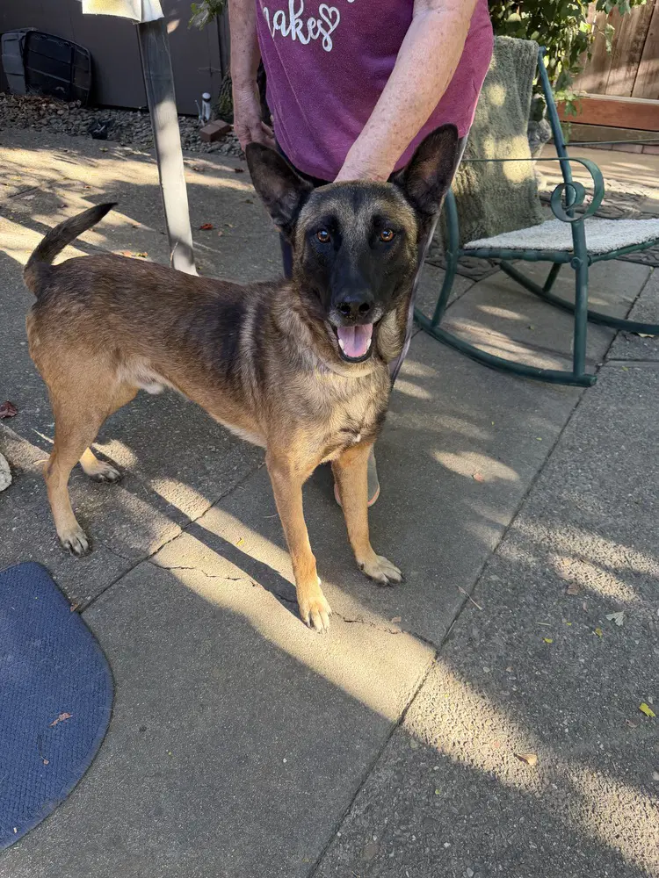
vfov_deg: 71.6
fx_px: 609
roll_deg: -2.1
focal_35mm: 24
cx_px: 330
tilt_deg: -38.8
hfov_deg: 56.8
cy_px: 439
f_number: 1.78
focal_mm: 6.76
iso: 125
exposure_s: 1/212
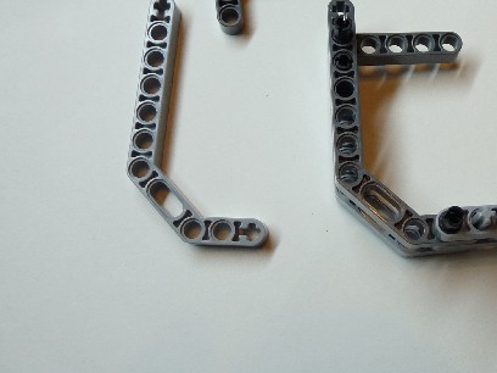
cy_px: 84
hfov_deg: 34.0
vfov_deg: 27.1
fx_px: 761
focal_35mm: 53
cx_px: 458
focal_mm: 4.8
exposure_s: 1/30
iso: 100
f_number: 2.8
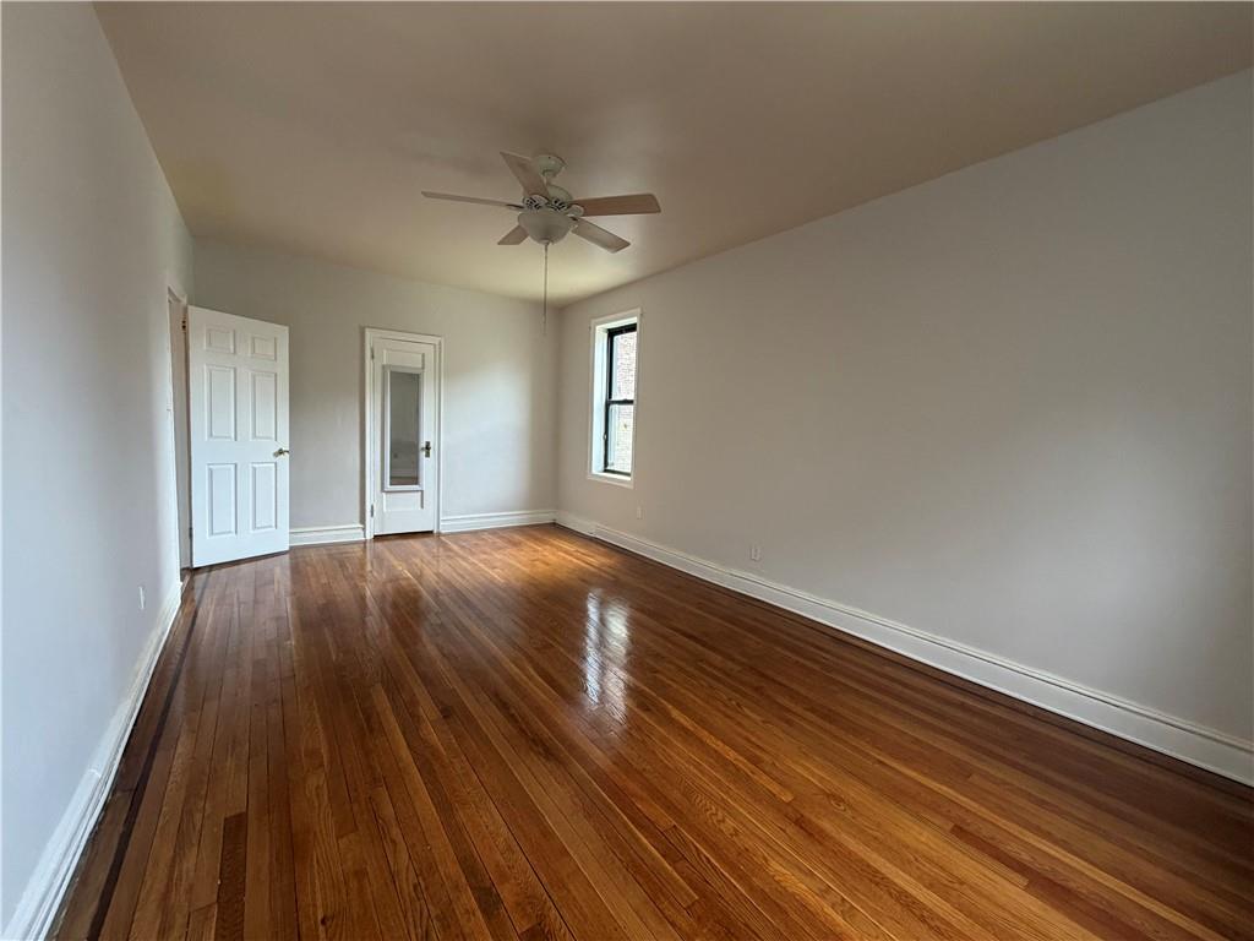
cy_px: 470
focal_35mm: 14
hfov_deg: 102.1
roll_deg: -2.1
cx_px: 627
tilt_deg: -5.1
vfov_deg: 85.7
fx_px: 507
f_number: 2.2
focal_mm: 2.22
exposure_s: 1/121
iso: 320
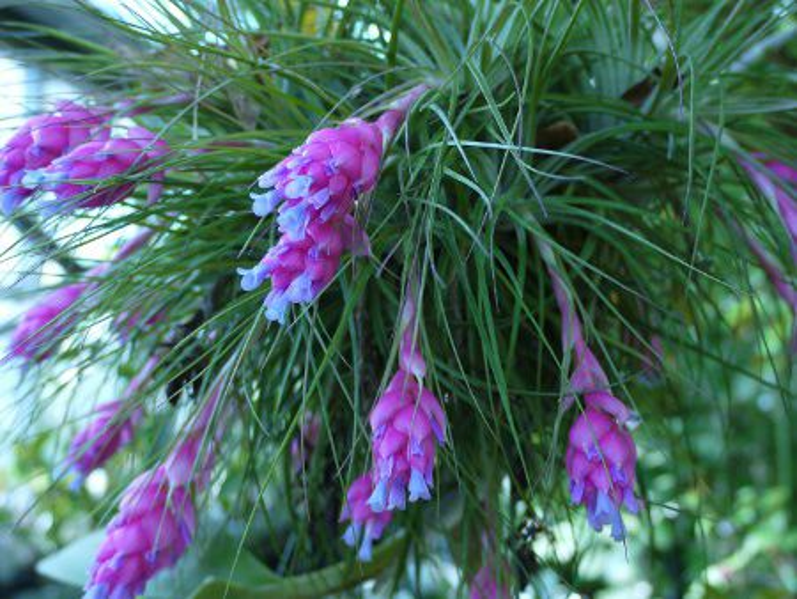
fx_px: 898
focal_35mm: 39
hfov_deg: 47.8
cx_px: 398
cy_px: 300
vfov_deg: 36.9
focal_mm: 14
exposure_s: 1/100
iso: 100
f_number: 3.5
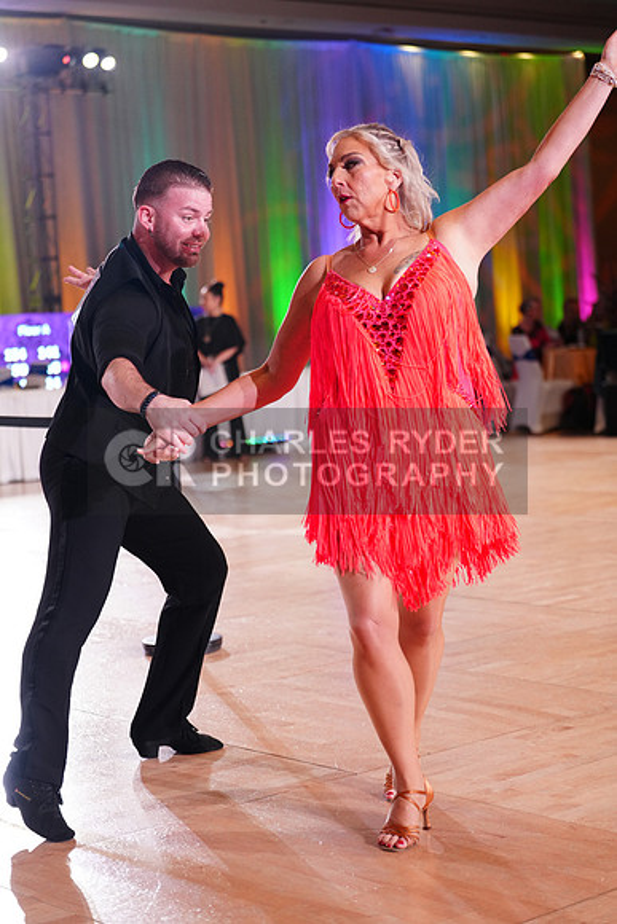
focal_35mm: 70
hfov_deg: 19.5
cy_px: 462
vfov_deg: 28.8
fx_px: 1798
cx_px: 308
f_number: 2.8
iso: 2000
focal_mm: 70
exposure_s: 1/500
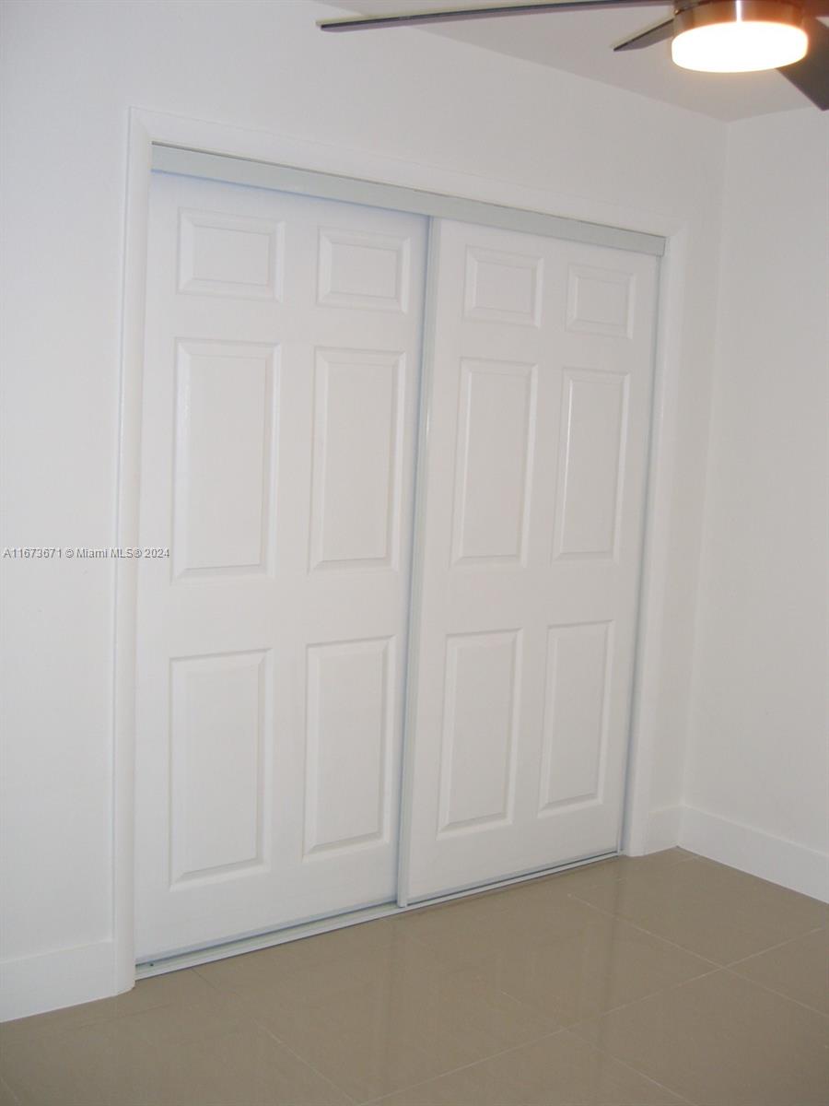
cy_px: 553
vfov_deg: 49.0
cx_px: 414
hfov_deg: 37.7
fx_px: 1213
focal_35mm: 38
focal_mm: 7.9
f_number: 2.8
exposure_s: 1/60
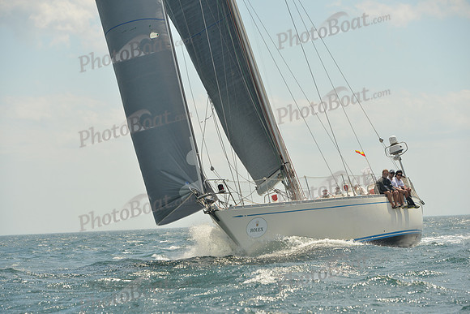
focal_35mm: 145
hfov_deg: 14.2
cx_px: 235
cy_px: 157
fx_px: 1893
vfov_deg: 9.5
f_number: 7.1
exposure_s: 1/800
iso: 400
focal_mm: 145
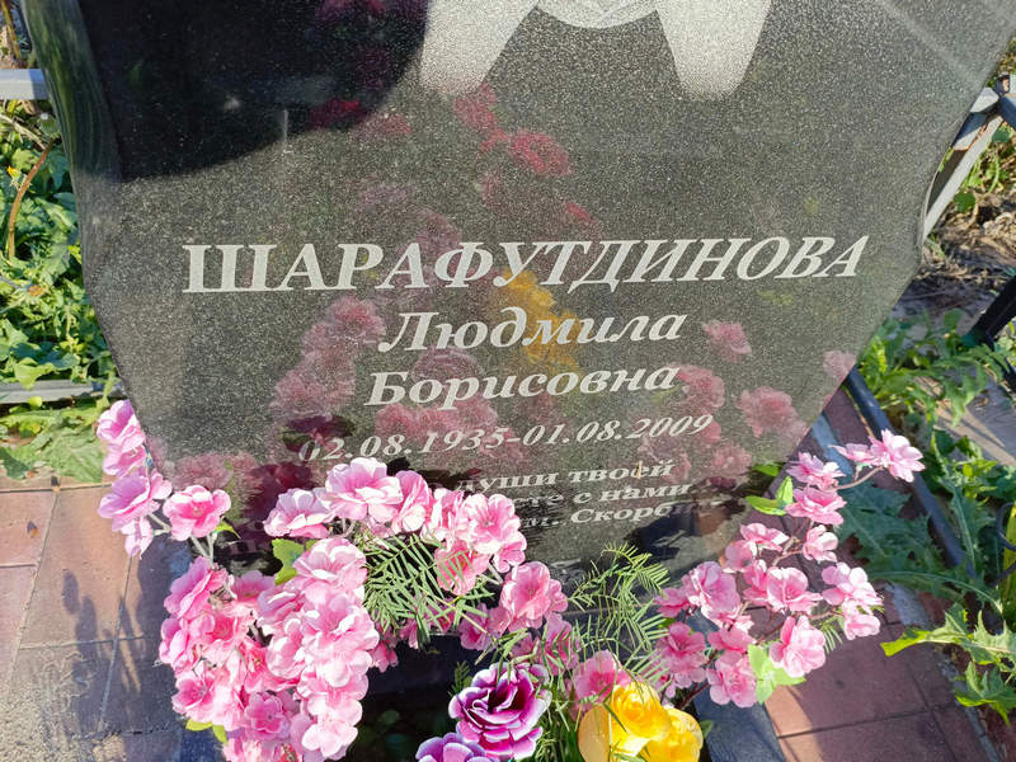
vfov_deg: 54.9
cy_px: 381
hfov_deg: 69.4
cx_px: 508
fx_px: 734
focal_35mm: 25
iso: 110
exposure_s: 1/343
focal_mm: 4.76
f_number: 1.69
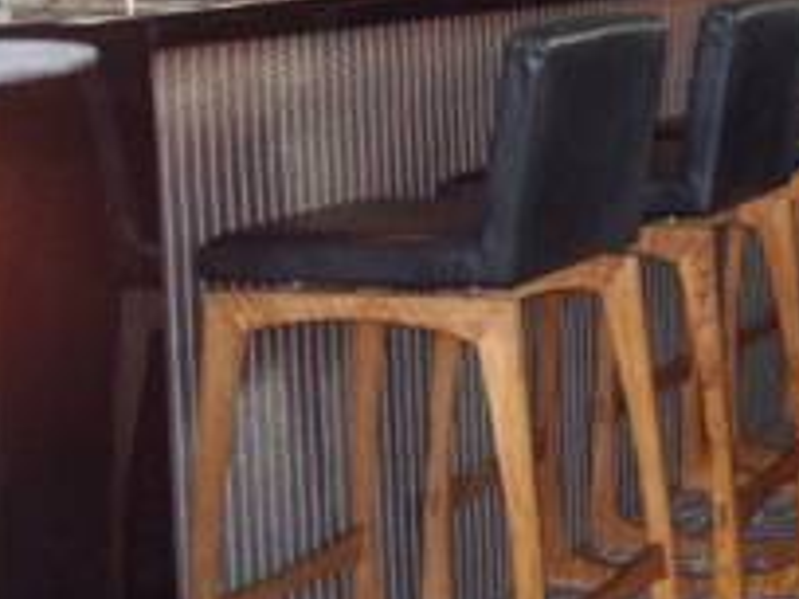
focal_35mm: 101
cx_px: 1073
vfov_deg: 14.1
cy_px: -184
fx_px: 2331
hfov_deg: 18.0
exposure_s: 1/45
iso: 320
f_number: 2.8
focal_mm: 6.3
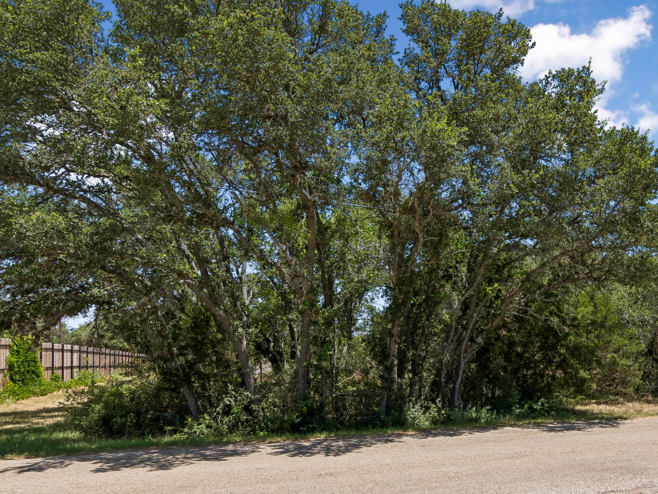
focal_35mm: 28
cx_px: 469
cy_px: 353
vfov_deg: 48.4
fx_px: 532
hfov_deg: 60.9
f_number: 9
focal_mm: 11.5
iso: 100
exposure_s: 1/500
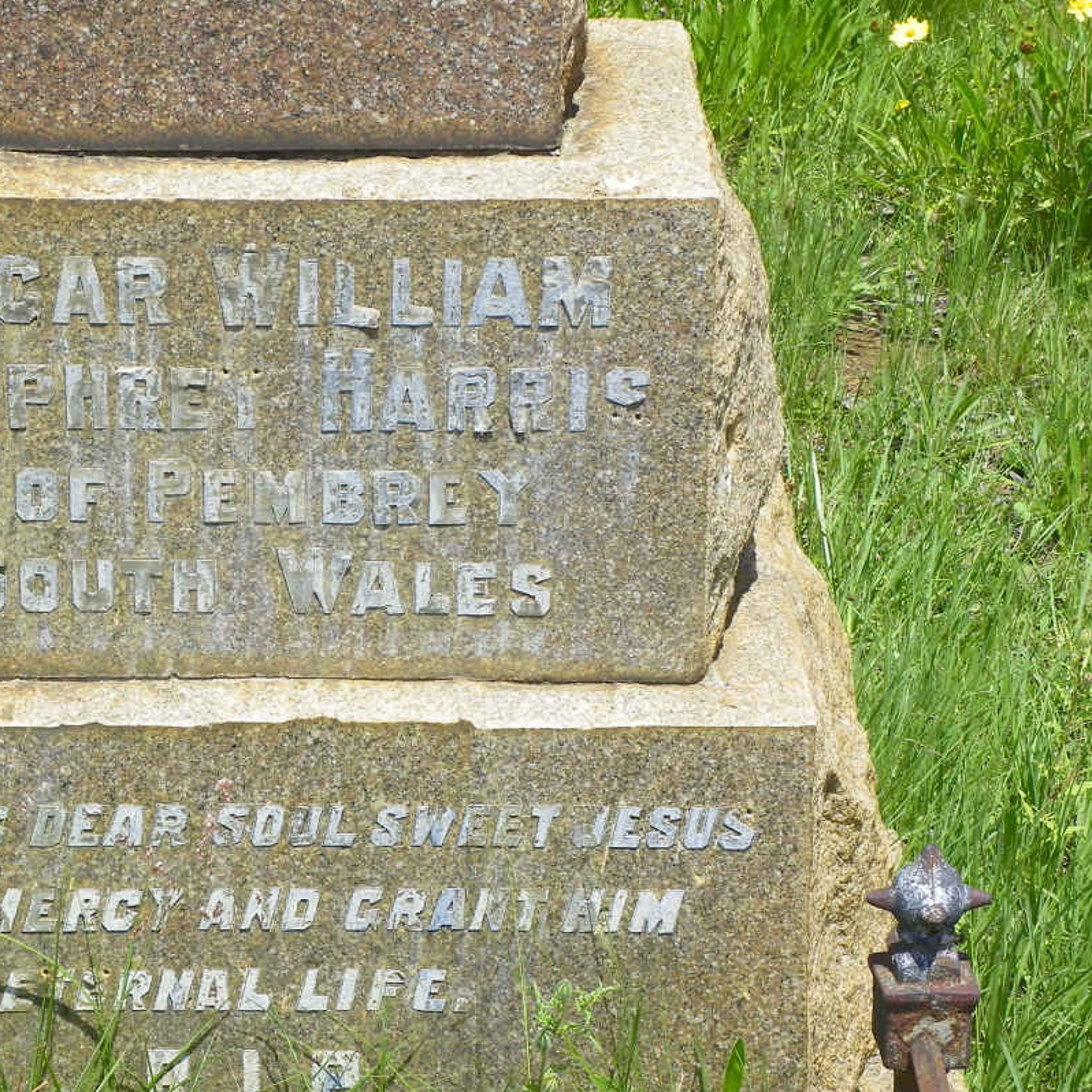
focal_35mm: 113
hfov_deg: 15.4
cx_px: 289
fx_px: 4033
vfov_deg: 15.4
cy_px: 551
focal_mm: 15.1
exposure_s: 1/160
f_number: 5.6
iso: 64
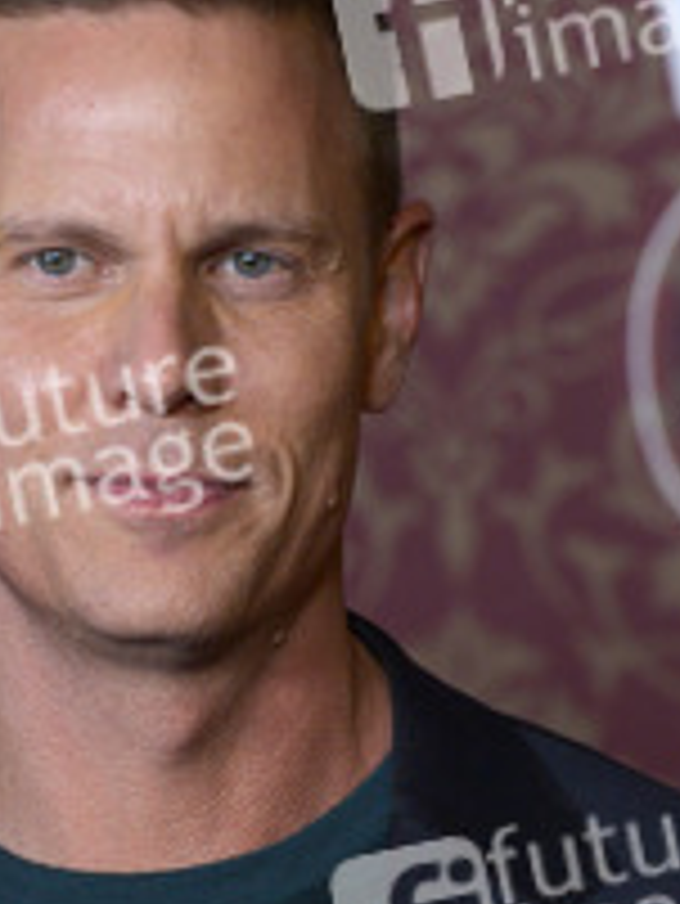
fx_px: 10021
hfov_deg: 3.9
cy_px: 679
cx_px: 155
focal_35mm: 383
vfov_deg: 5.2
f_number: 6.3
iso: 2000
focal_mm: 200
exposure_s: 1/320
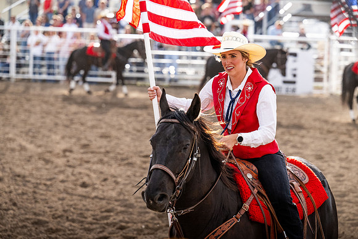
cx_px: 209
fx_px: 1343
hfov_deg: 15.2
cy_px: 116
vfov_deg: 10.2
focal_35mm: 135
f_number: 3.5
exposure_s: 1/8000
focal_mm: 115
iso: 1250
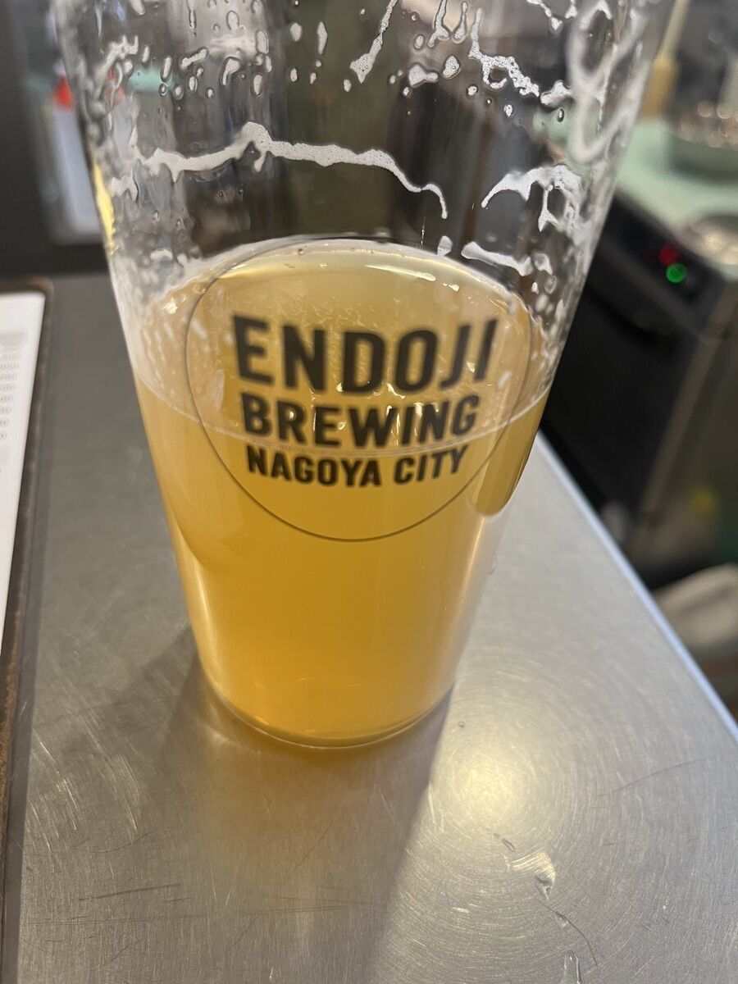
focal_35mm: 26
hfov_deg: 53.1
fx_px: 739
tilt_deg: -41.6
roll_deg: -3.6
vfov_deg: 67.3
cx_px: 369
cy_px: 492
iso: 125
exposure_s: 1/60
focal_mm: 5.1
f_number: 1.6
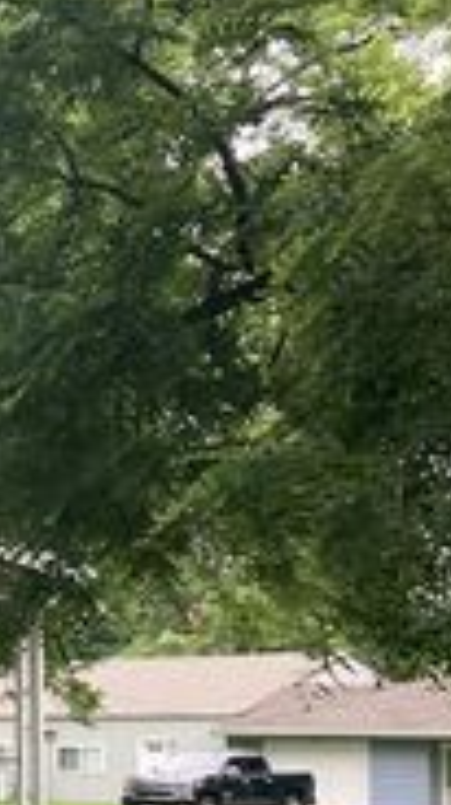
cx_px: -521
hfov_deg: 12.4
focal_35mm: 83
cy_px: 698
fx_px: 1771
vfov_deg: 25.0
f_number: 1.8
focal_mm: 3.99
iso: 64
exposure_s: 1/121
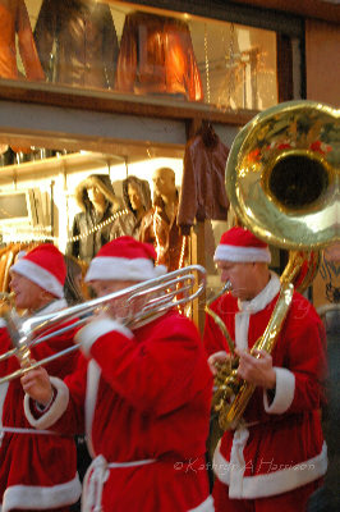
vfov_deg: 35.1
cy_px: 256
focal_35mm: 57
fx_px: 809
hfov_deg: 23.7
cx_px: 170
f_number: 4
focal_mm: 38
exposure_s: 1/30
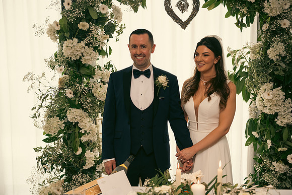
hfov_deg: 39.6
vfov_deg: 27.0
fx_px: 406
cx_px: 146
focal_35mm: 50
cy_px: 98
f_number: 3.5
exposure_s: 1/160
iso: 640
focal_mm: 50
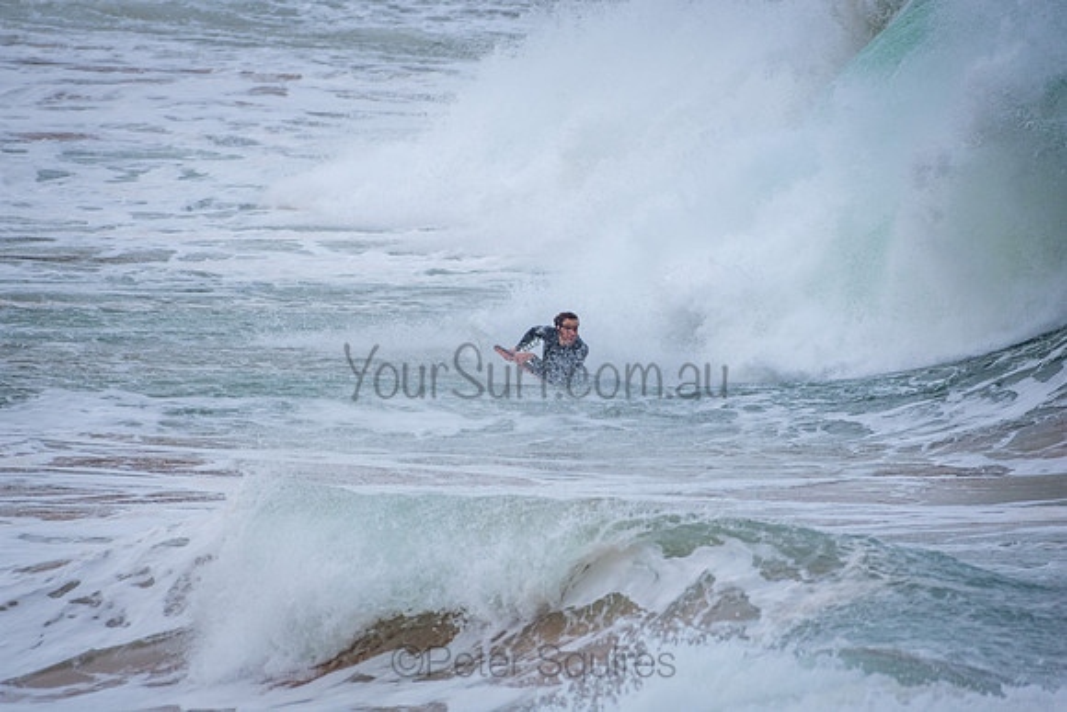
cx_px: 534
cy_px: 356
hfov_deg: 2.7
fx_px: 22233
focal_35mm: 750
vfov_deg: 1.8
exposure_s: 1/1000
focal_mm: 500
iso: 250
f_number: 5.6
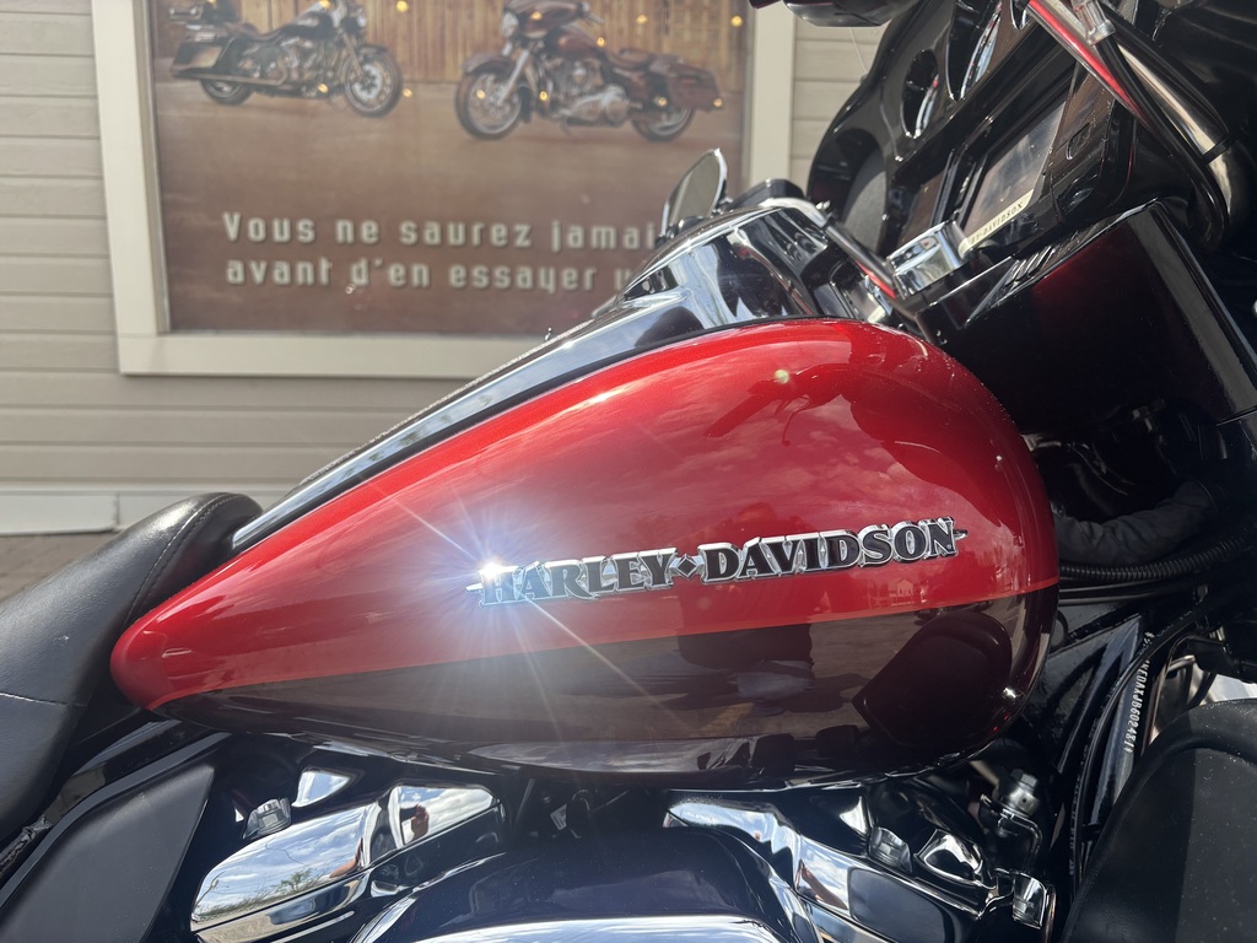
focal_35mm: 26
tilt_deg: -10.1
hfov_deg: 67.3
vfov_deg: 53.1
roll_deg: -0.5
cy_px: 472
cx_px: 628
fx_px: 944
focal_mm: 5.96
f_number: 1.6
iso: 50
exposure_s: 1/1092
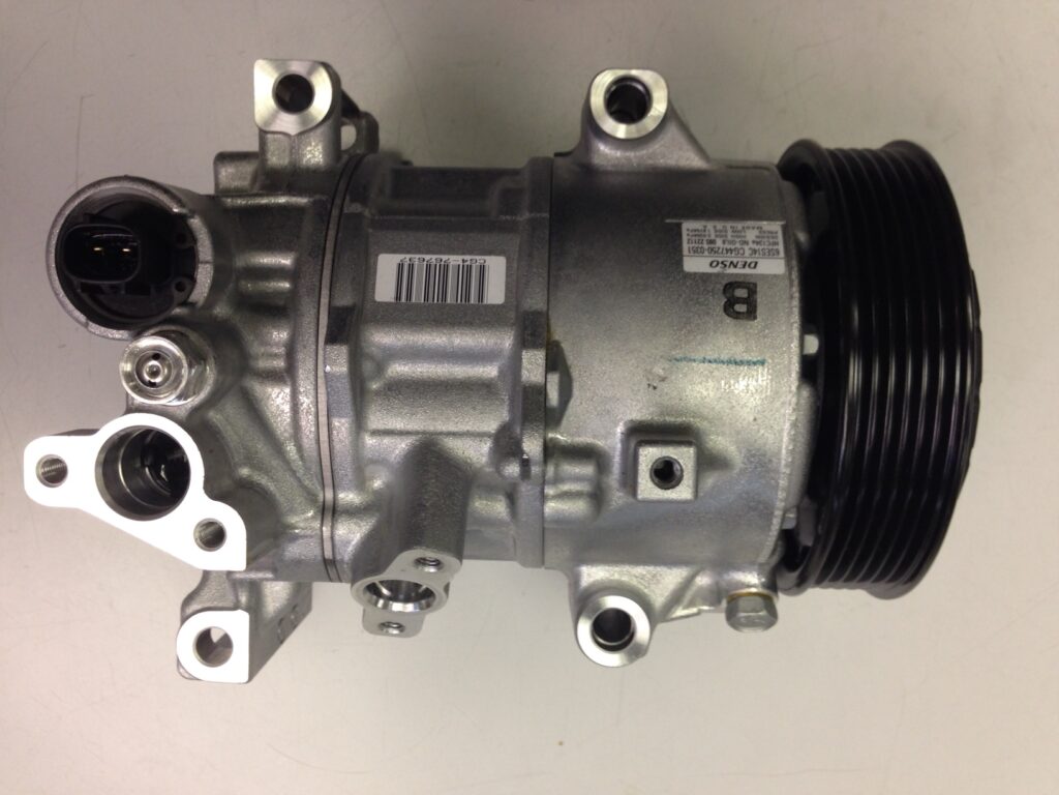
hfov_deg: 55.4
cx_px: 530
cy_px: 398
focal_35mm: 33
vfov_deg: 42.9
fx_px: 1010
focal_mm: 4.12
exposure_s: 1/20
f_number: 2.4
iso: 80
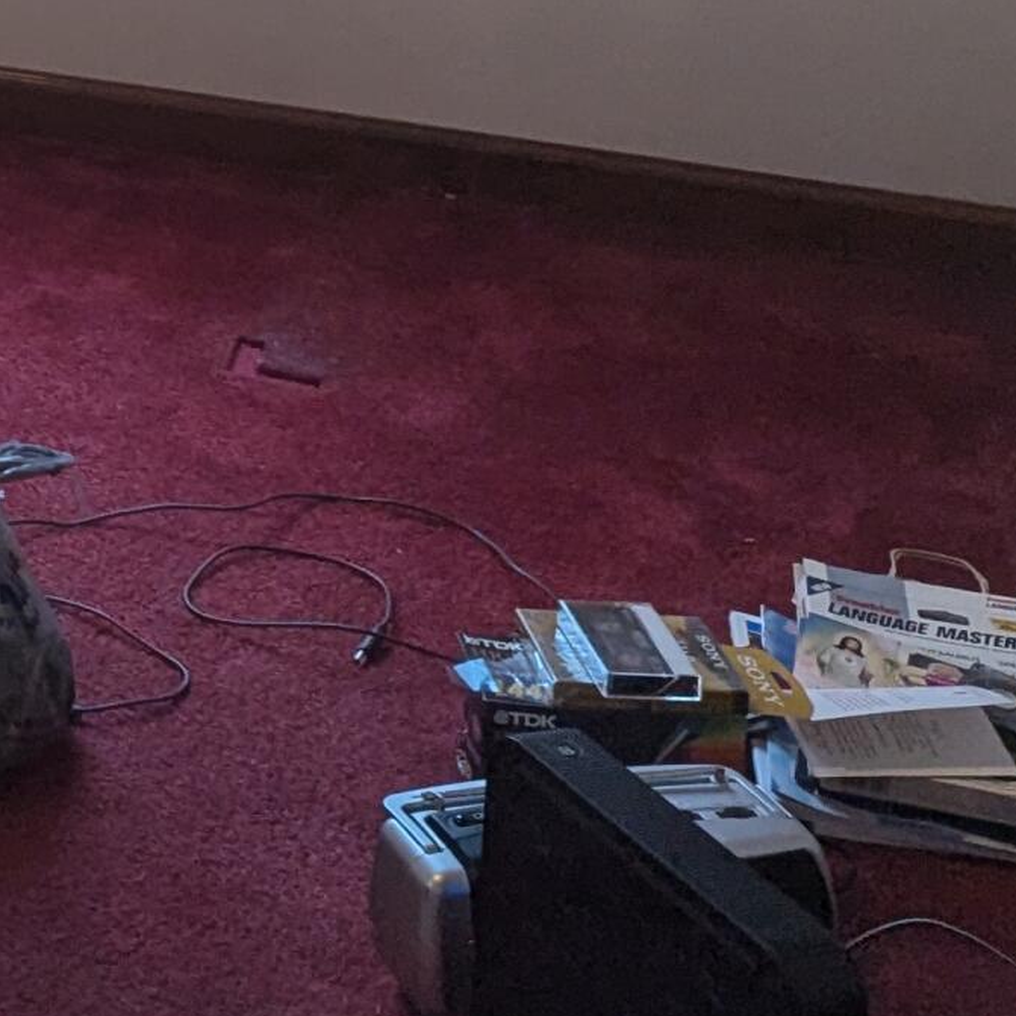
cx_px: -833
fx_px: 3155
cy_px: -597
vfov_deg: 16.4
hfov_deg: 15.6
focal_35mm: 95
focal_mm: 6.81
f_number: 1.85
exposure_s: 1/30
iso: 44
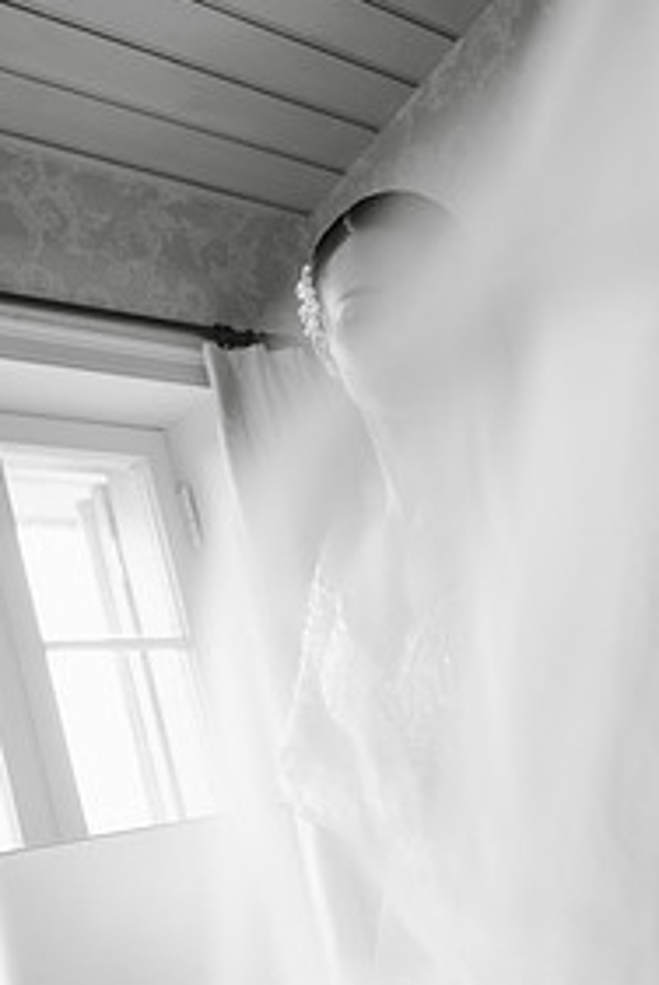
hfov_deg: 23.9
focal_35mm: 56
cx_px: 515
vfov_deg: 34.6
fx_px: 1534
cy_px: 778
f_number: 4
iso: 125
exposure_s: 1/30
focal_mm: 35
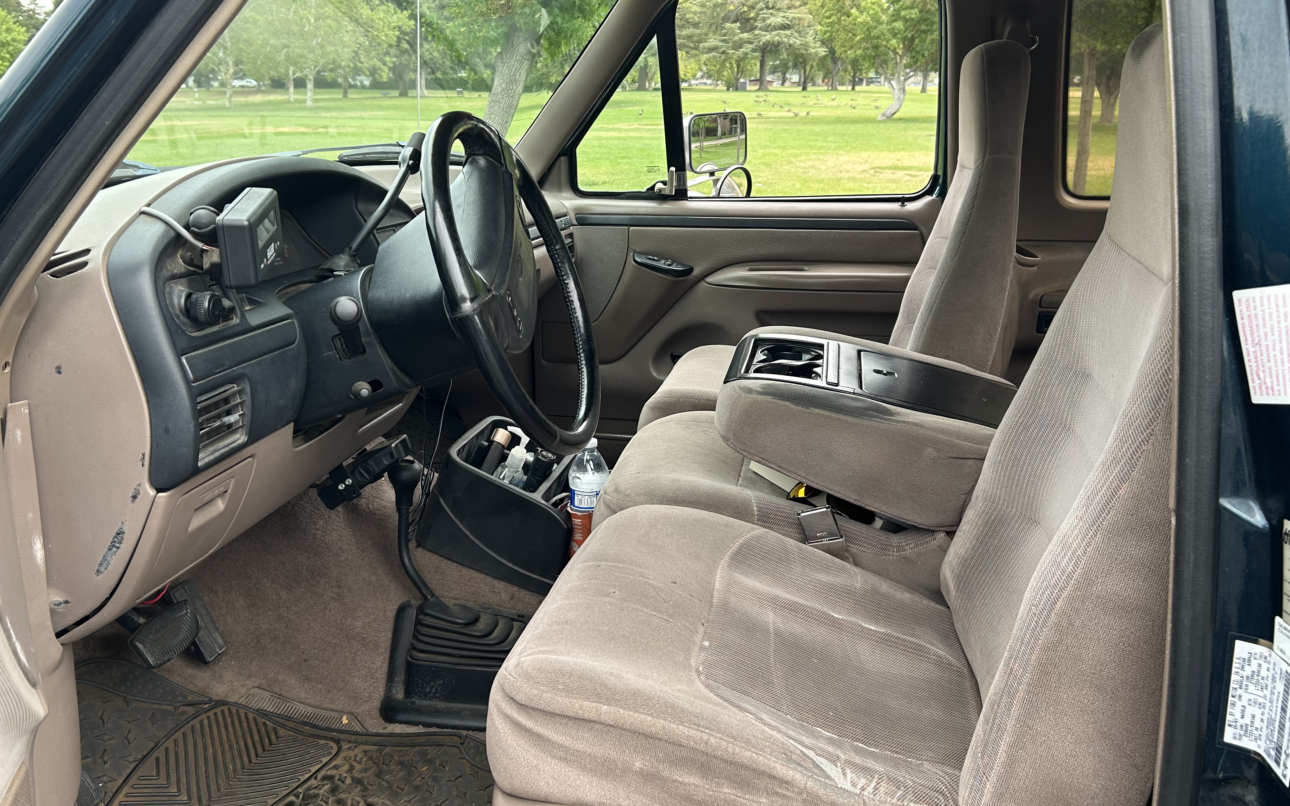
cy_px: 364
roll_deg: +0.5
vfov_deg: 40.5
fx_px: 1090
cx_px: 641
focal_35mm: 31
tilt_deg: -16.2
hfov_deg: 61.2
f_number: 1.5
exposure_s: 1/222
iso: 40
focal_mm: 5.7
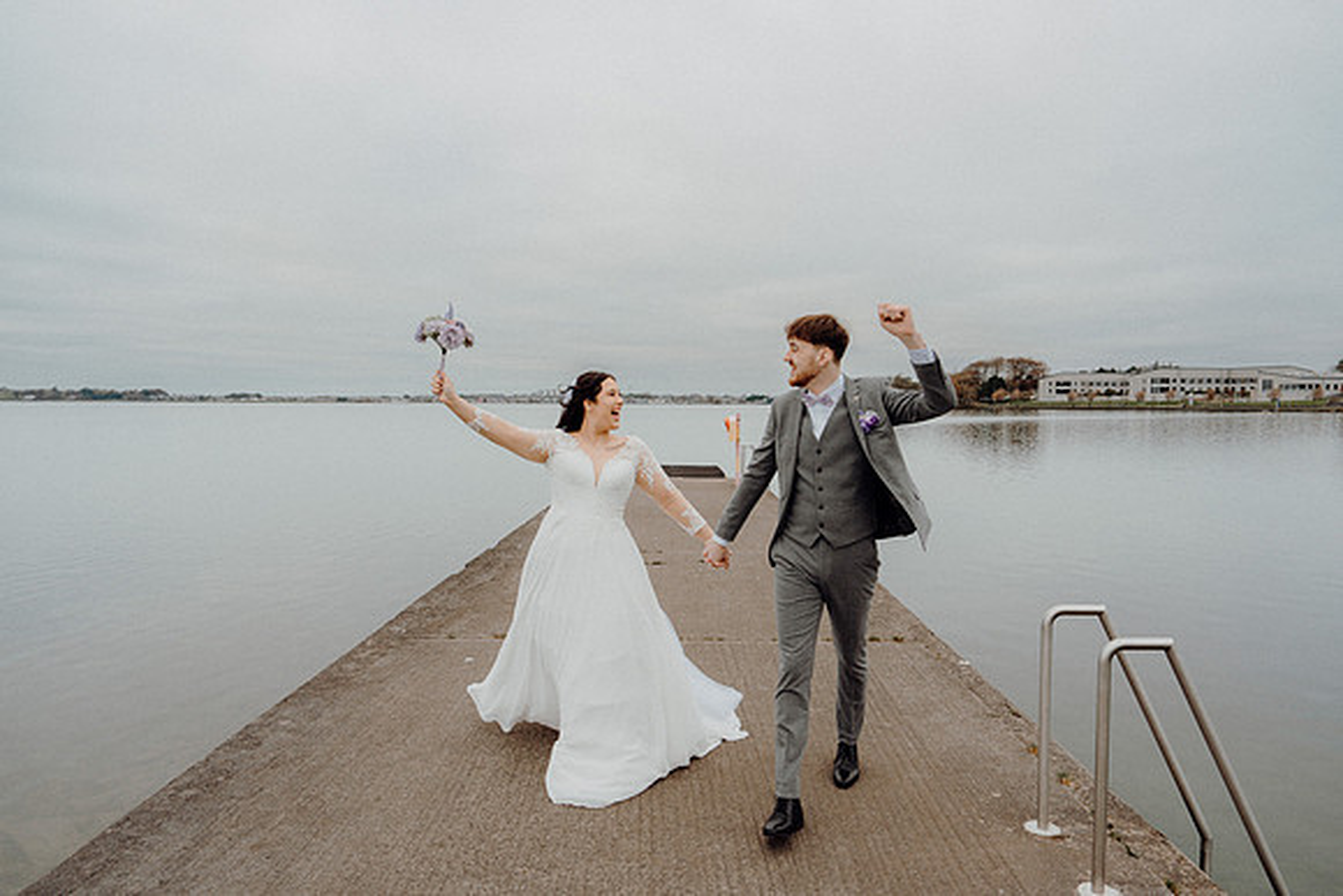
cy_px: 448
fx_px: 903
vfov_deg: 52.8
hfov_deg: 73.3
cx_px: 672
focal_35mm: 24
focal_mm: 24
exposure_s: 1/200
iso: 320
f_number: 3.5
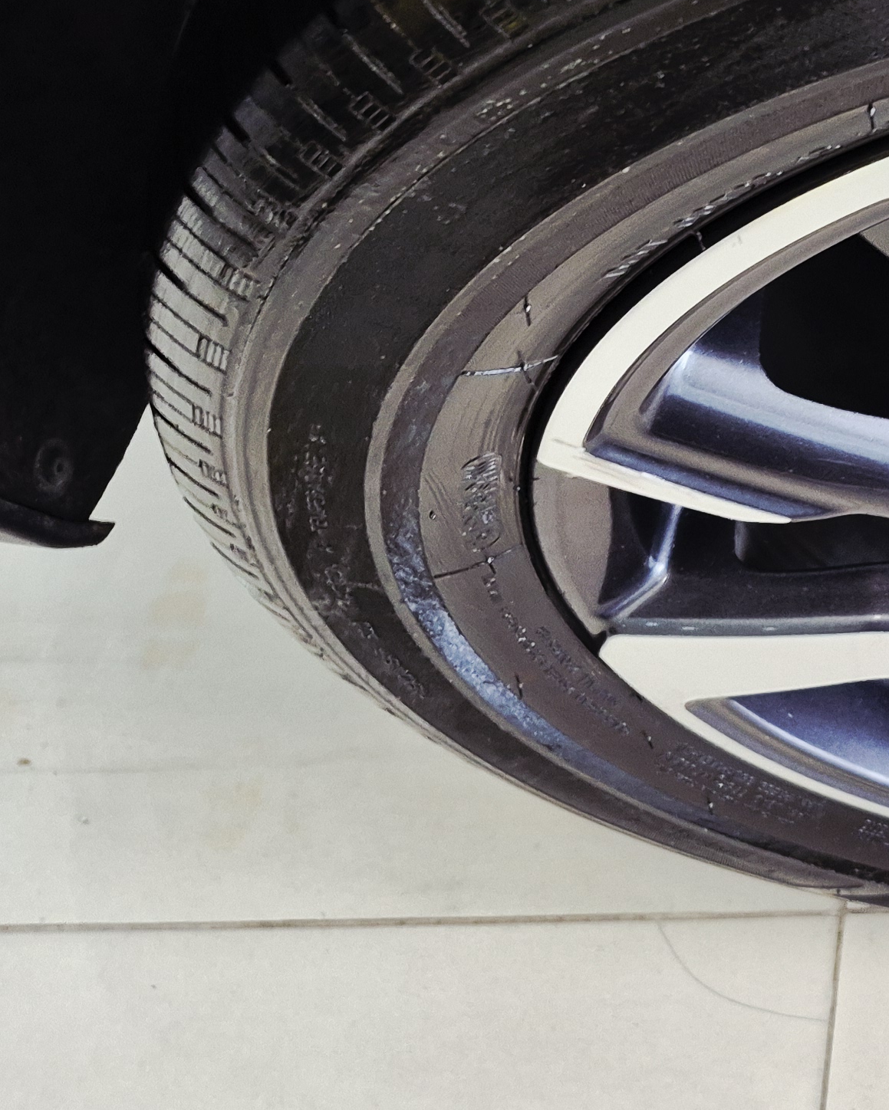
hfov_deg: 20.2
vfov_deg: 30.3
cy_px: 402
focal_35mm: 62
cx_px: 1424
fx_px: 2038
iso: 250
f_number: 1.8
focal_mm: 5.4
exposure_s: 1/120
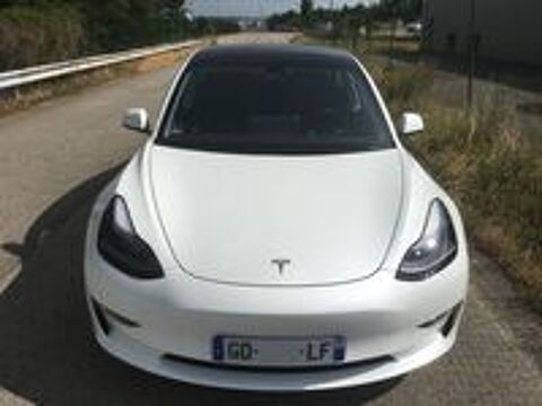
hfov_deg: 61.7
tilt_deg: -19.3
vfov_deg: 48.2
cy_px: 203
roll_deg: +2.4
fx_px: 454
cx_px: 271
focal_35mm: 29
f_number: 2.2
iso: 25
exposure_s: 1/5495
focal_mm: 4.15
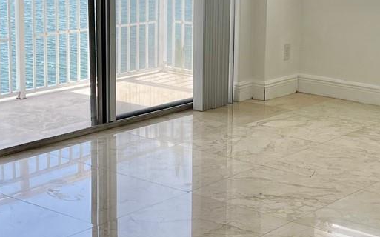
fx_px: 890
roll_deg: -0.6
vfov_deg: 15.2
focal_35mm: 86
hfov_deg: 24.1
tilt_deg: -12.4
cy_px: 93
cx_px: 193
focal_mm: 5.1
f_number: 1.6
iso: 32
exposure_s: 1/740
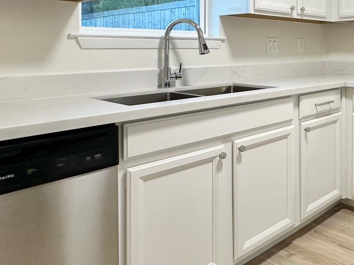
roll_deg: -0.1
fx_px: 348
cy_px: 50
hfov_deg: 46.0
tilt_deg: -0.3
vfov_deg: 40.0
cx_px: 349
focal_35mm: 34
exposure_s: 1/120
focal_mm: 2.22
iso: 200
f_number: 2.2
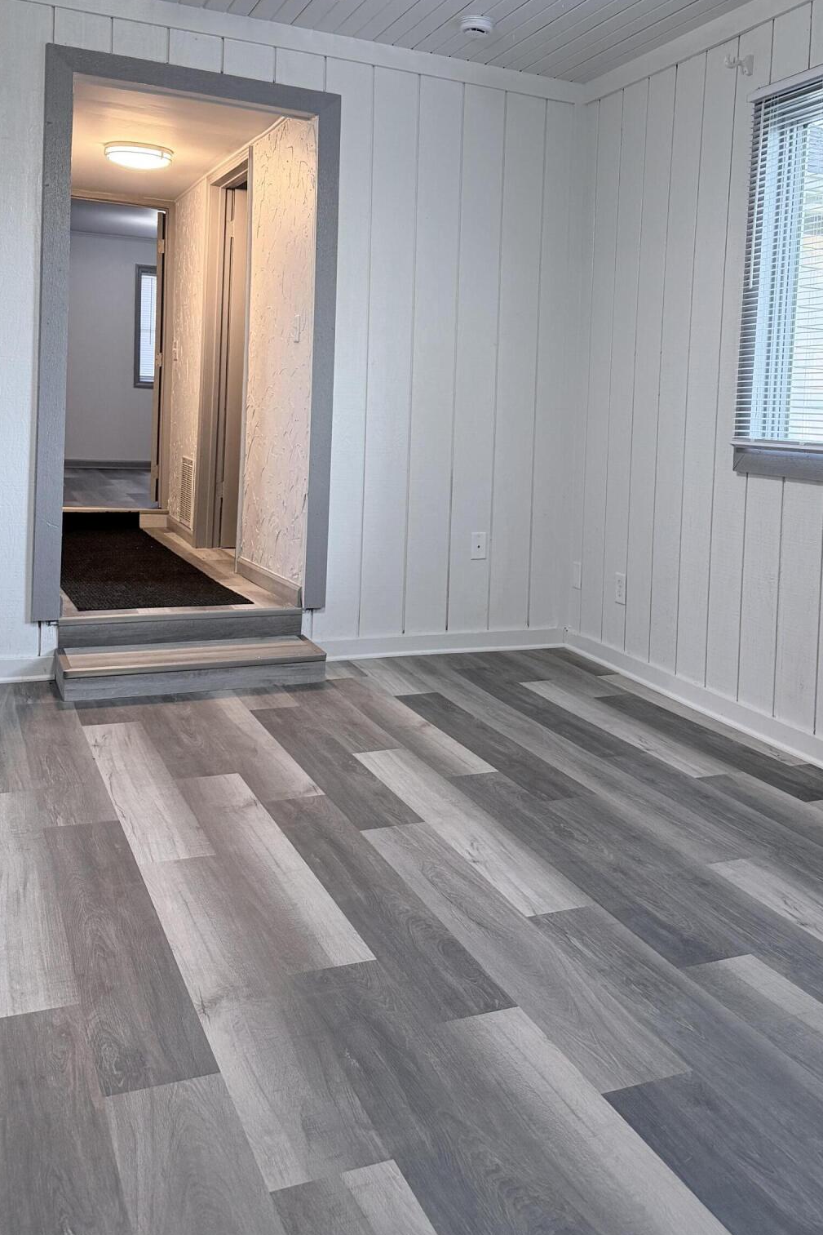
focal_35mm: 33
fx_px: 1131
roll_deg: -2.8
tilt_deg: -2.2
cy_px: 454
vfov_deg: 56.5
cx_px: 528
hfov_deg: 39.6
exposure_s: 1/120
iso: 320
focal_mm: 6.76
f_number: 1.78
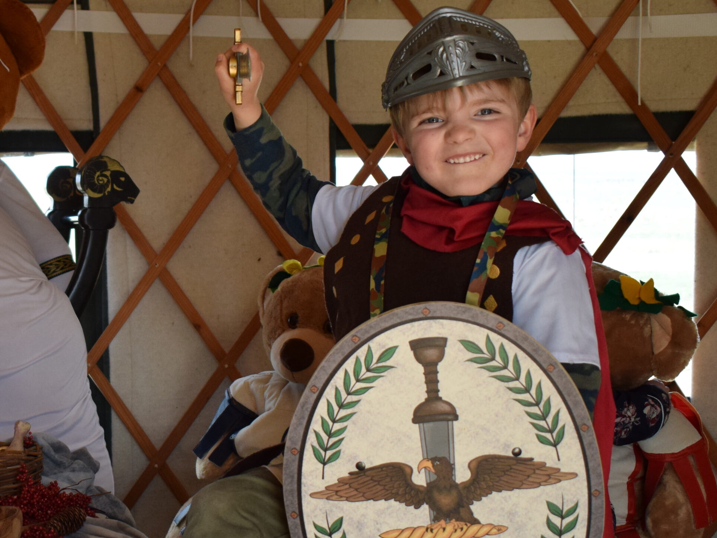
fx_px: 1305
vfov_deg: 23.2
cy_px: 337
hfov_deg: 30.1
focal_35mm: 63
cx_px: 158
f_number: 3.8
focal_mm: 21
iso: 800
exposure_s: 1/800
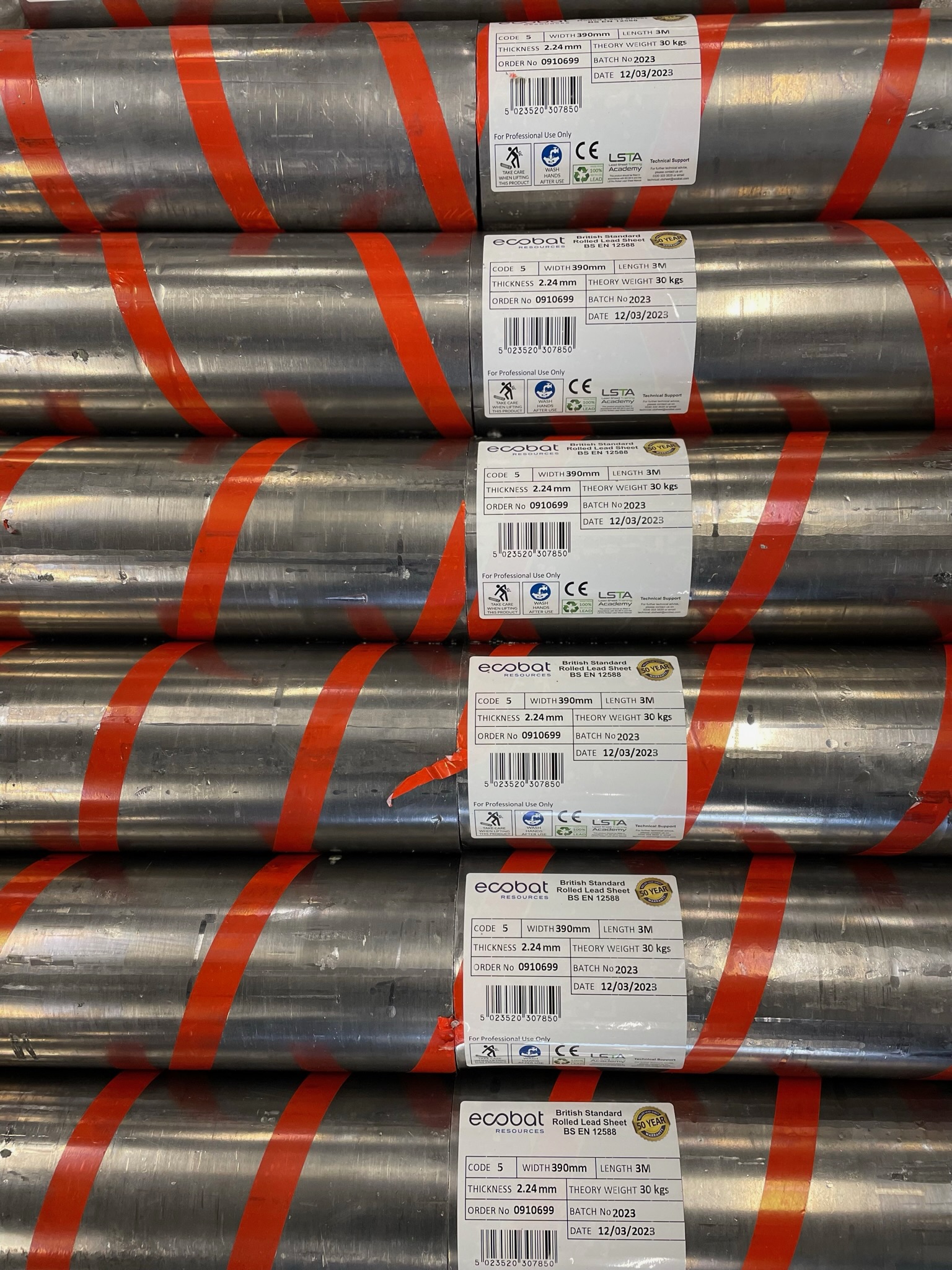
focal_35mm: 26
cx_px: 476
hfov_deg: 53.1
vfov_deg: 67.3
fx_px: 953
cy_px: 635
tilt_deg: -86.4
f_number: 1.6
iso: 125
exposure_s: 1/100
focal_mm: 4.2
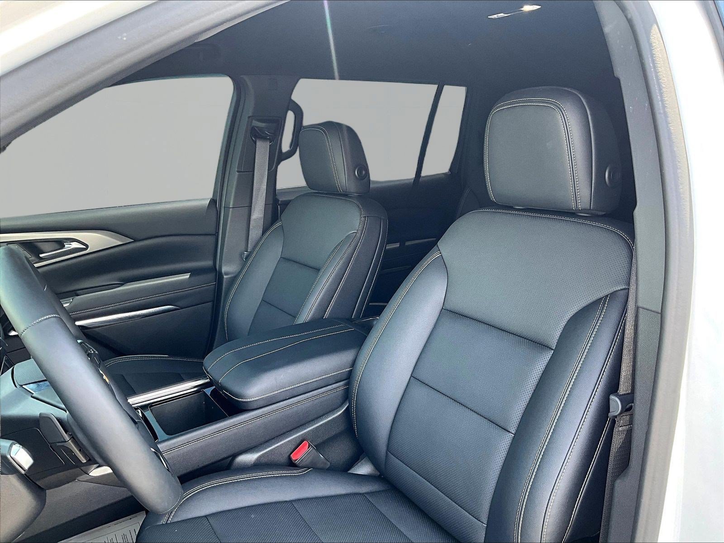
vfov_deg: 48.2
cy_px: 272
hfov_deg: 61.7
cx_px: 362
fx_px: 607
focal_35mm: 29
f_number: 1.8
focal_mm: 3
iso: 64
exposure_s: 1/122
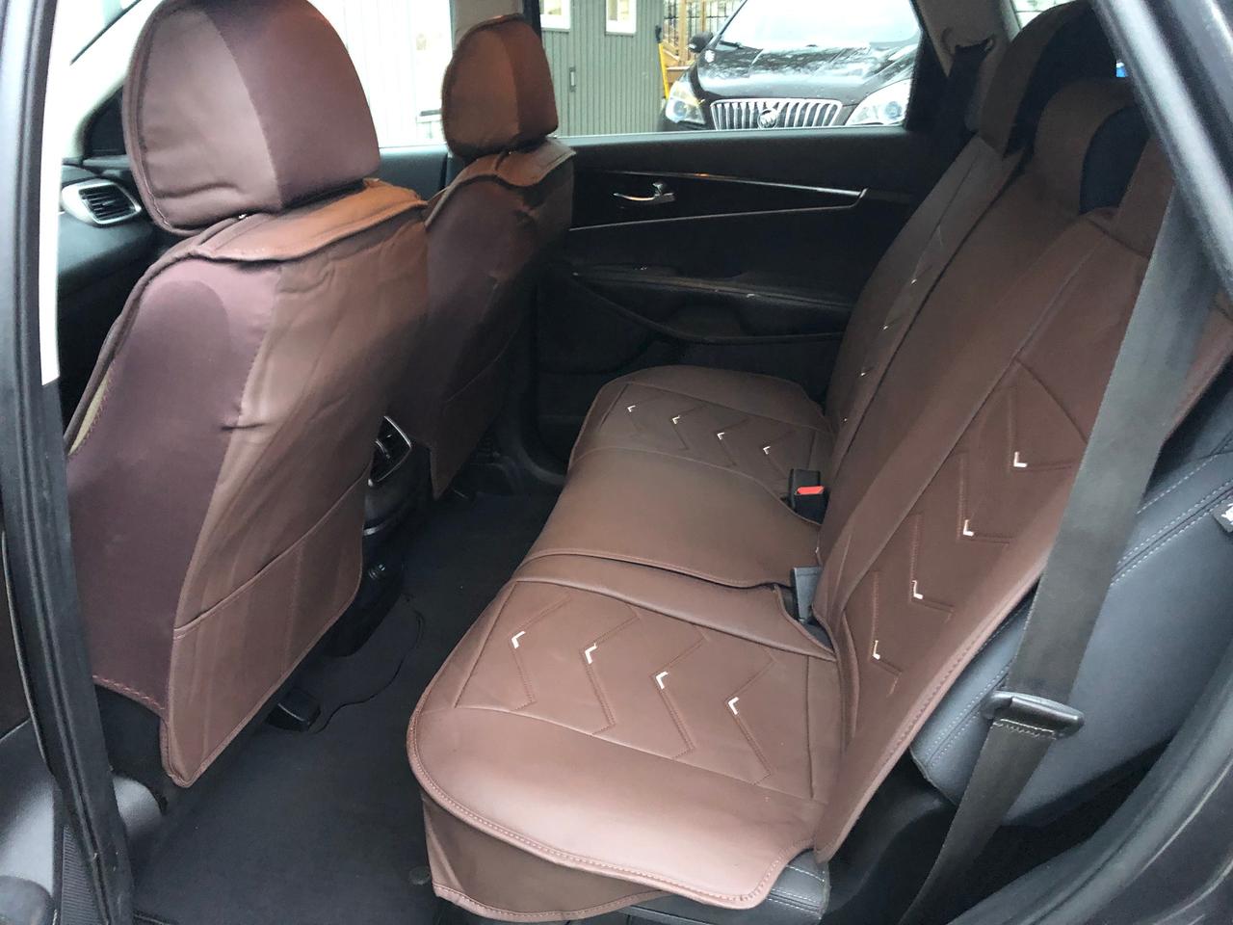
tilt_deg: -22.4
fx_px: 997
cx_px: 616
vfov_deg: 49.7
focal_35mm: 28
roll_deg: -0.4
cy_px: 462
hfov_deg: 63.4
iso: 100
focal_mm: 3.99
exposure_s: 1/4
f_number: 1.8
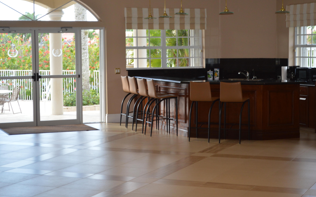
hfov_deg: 27.1
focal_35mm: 76
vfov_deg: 17.2
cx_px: 161
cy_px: 93
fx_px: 655
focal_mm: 48
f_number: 5.6
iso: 400
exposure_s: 1/80
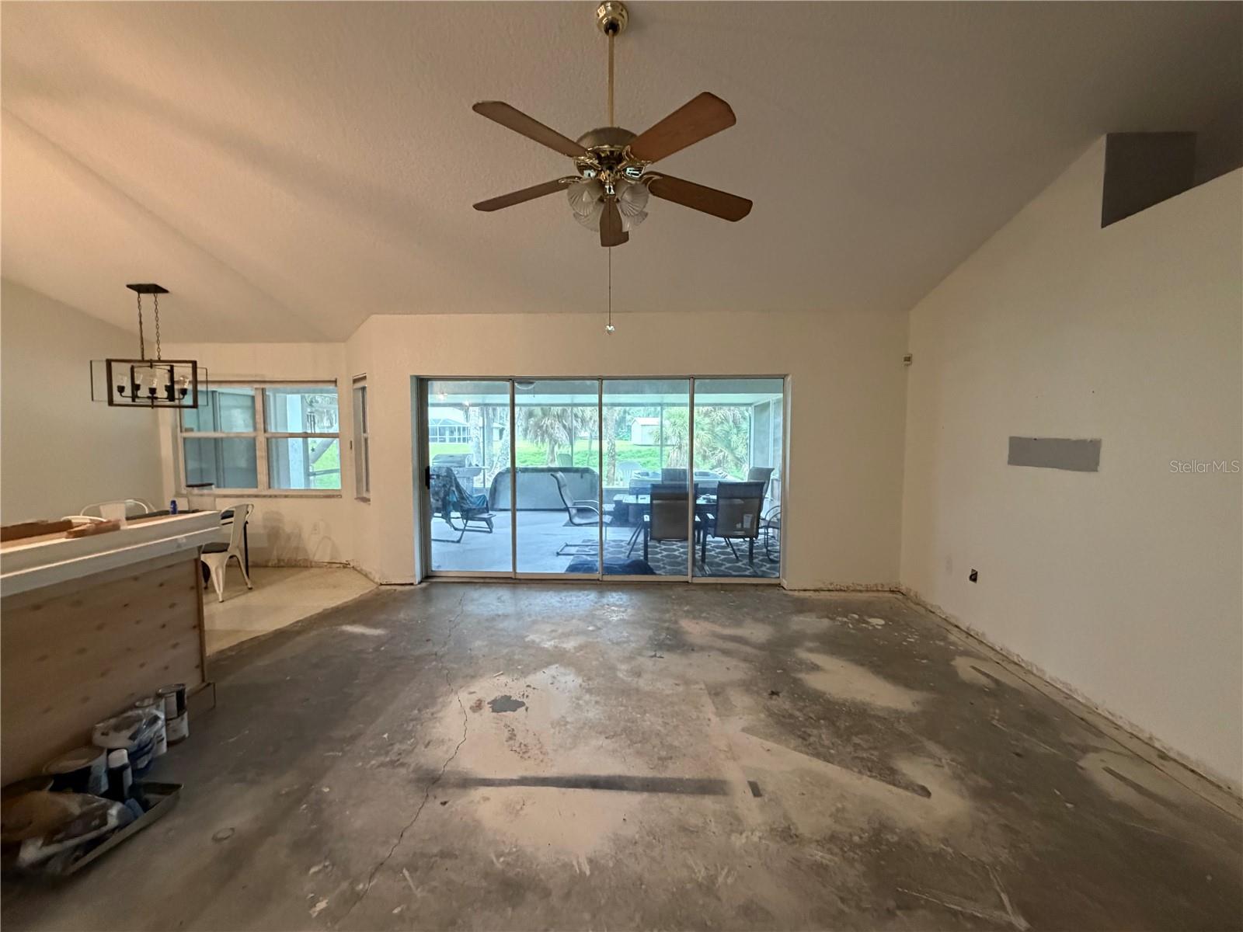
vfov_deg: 85.7
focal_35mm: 14
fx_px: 503
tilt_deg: -3.7
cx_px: 622
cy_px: 466
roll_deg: +0.5
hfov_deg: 102.1
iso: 640
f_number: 2.2
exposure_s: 1/60
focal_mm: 2.22
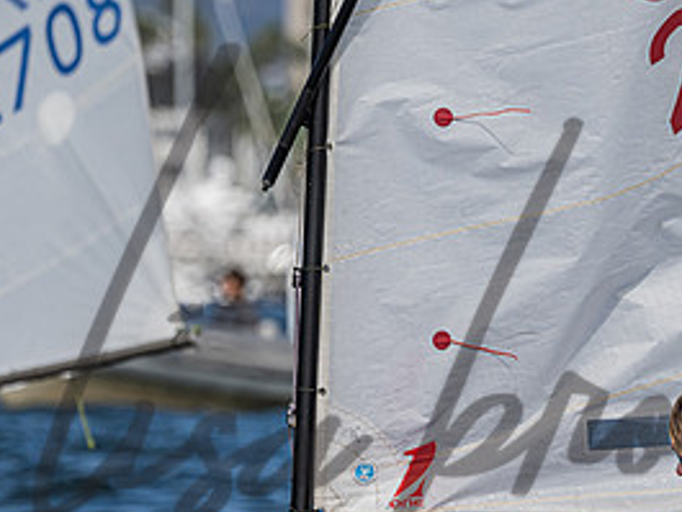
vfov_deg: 1.7
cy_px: 410
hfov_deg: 2.2
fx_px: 17700
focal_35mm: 898
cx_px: 607
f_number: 9
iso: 320
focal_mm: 400
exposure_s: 1/1250
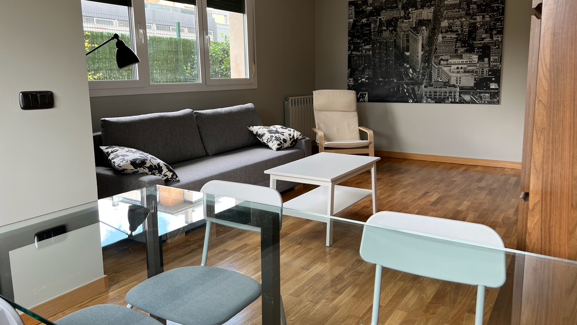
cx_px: 287
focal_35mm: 29
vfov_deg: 40.1
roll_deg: +0.9
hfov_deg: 66.1
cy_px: 142
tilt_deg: -9.4
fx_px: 444
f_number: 1.5
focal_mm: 5.7
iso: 50
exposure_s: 1/123
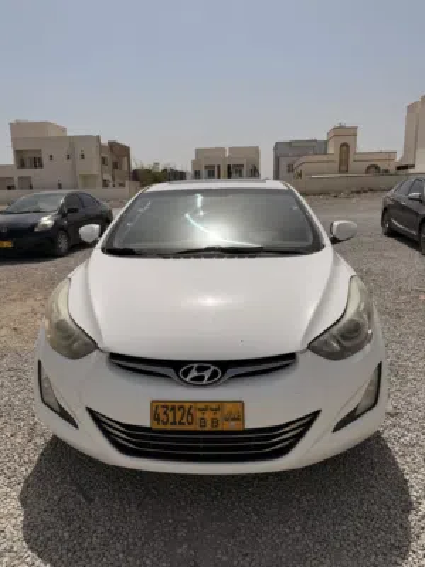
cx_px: 212
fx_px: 393
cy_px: 284
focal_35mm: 24
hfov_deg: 56.8
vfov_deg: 71.6
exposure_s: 1/14286
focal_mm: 6.76
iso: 80
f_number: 1.78
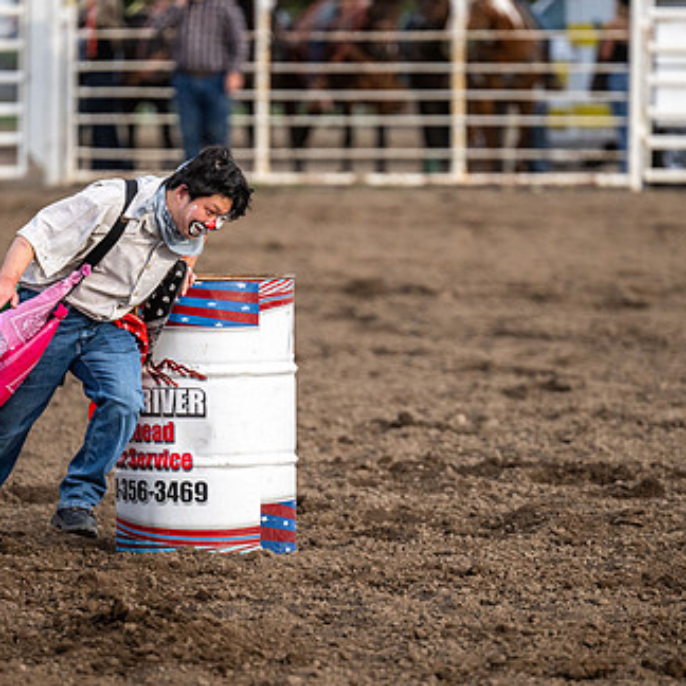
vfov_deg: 5.0
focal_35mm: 347
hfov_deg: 5.0
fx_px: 7780
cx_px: 314
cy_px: 373
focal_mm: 200
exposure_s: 1/8000
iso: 1250
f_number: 2.8
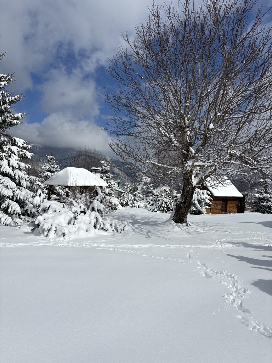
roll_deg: -2.5
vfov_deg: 67.3
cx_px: 136
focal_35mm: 26
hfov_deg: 53.1
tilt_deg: -1.4
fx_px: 272
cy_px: 182
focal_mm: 5.96
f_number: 1.6
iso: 50
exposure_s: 1/16129
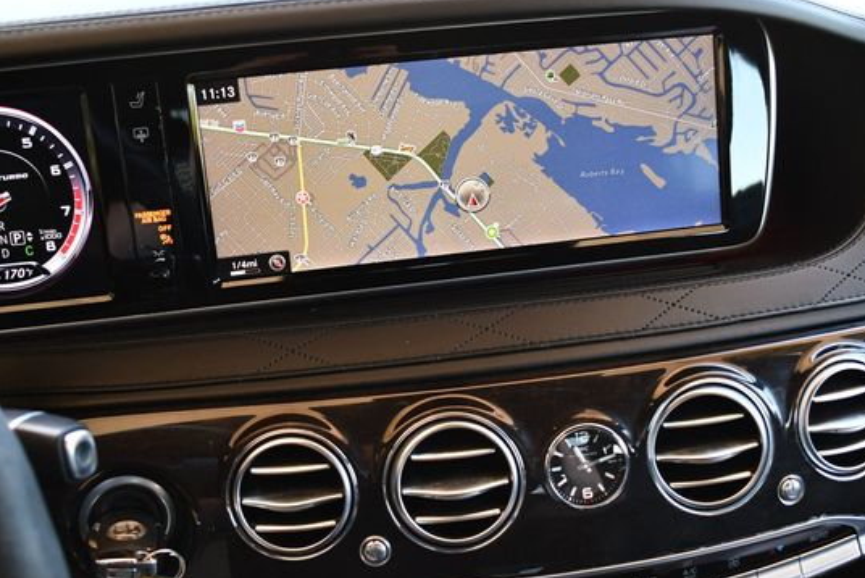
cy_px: 286
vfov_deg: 31.2
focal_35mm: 43
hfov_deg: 45.4
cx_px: 437
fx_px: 1034
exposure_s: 1/160
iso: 800
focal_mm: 18
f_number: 3.5
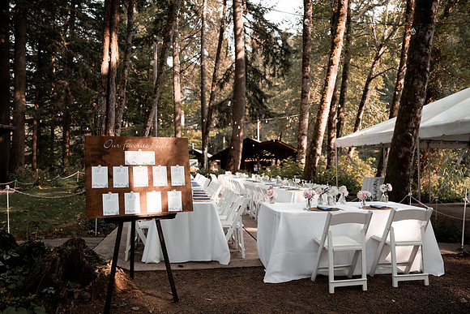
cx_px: 229
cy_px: 157
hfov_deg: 71.4
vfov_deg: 51.2
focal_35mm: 25
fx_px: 327
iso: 250
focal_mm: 24
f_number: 2.8
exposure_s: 1/800
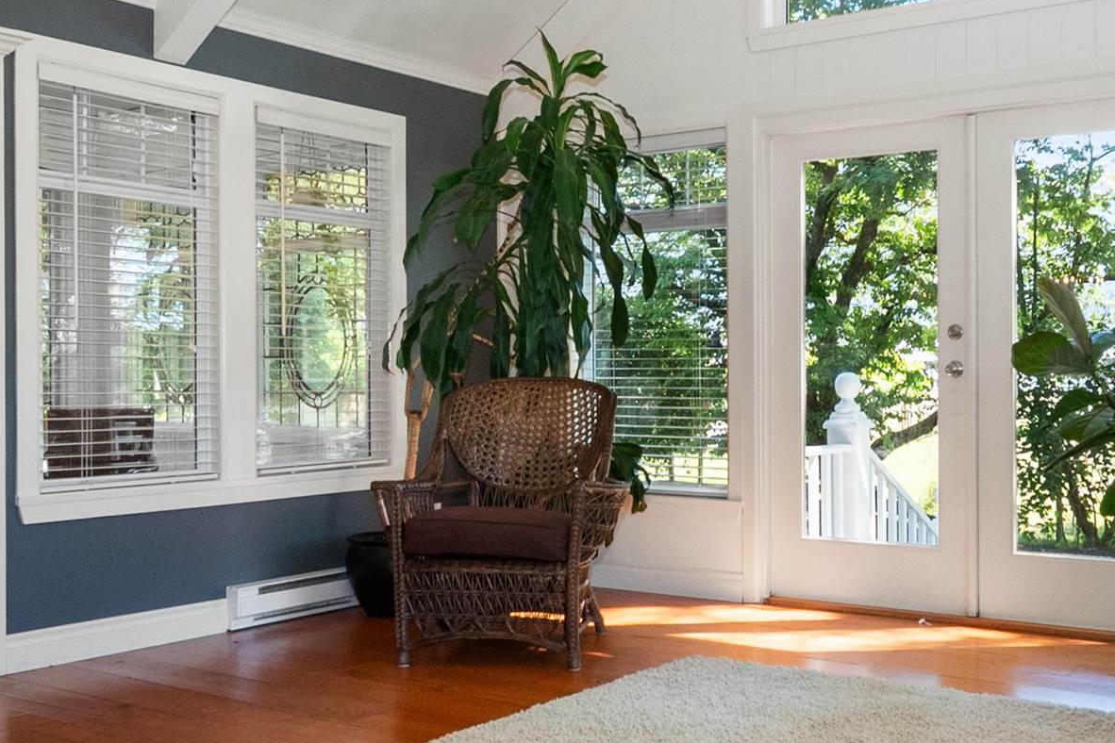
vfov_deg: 34.2
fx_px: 1208
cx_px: 685
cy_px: 390
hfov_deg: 49.2
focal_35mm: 39
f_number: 9
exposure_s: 1/40
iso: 250
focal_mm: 10
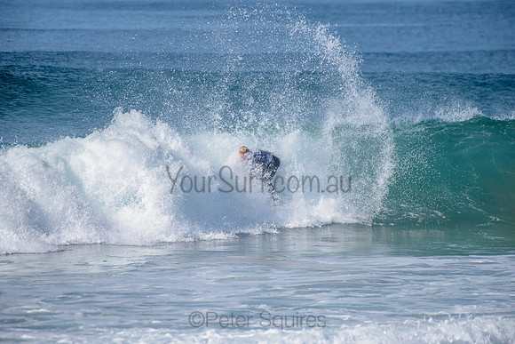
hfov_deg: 4.1
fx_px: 7154
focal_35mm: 500
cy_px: 172
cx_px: 258
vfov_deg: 2.8
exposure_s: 1/2500
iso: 180
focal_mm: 500
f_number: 5.6
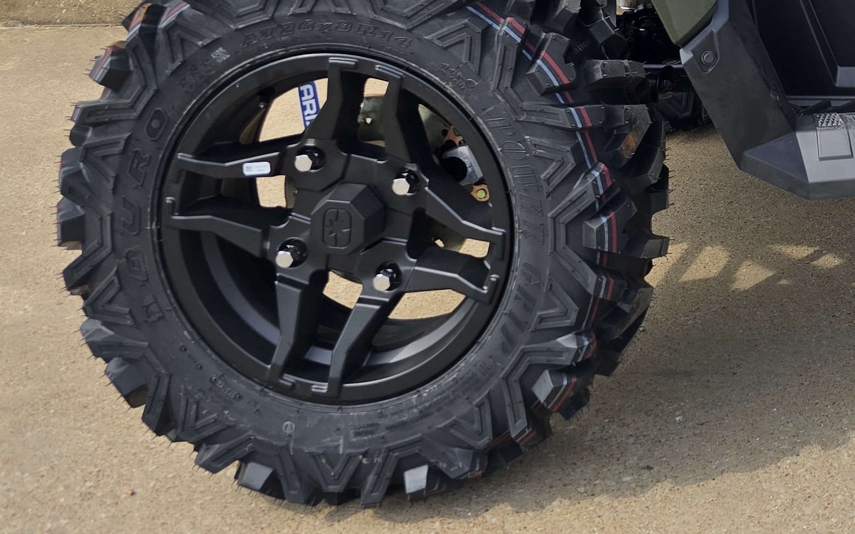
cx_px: 998
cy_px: -284
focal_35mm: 63
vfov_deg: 18.2
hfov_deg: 28.7
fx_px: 1468
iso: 12
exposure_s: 1/393
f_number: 1.7
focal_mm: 6.3
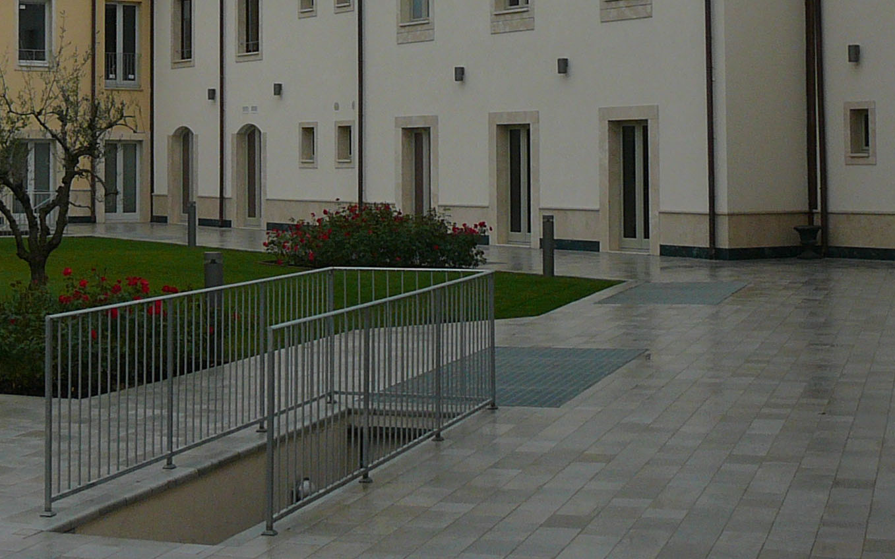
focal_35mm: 70
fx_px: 1707
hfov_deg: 29.0
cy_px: 26
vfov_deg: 18.2
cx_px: 248
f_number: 5
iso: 80
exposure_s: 1/400
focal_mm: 5.2
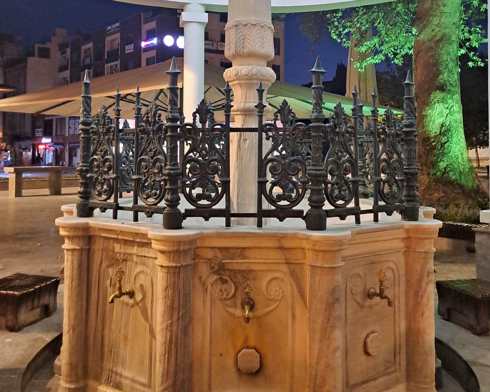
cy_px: 144
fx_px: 508
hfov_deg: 51.5
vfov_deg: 41.9
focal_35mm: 35
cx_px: 246
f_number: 1.8
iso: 250
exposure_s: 1/17
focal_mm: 4.65
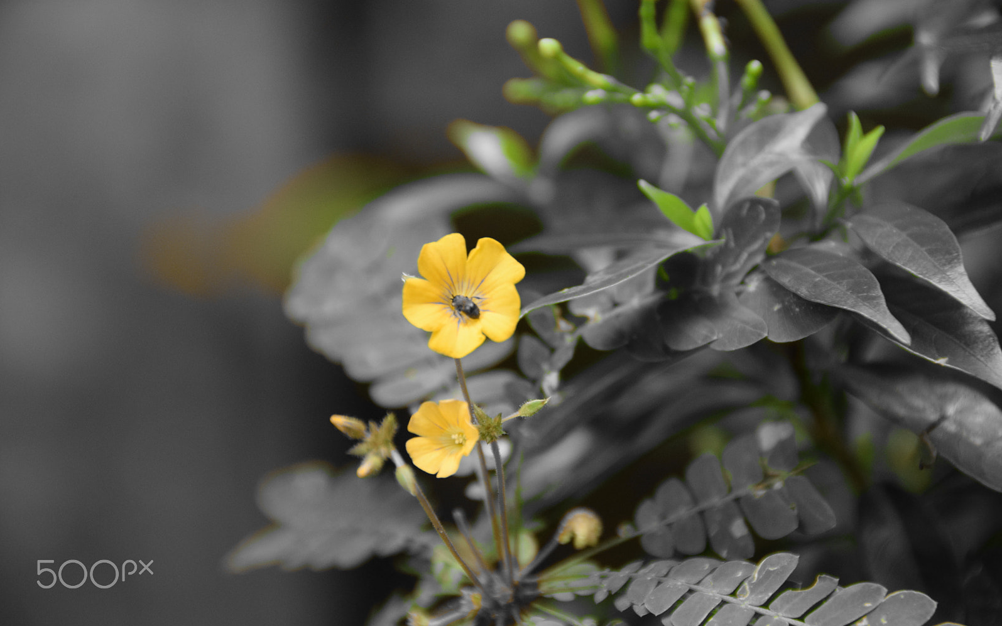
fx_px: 8384
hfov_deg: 6.8
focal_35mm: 307
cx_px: 500
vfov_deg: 4.3
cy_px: 321
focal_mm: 200
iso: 800
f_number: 5.6
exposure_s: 1/200
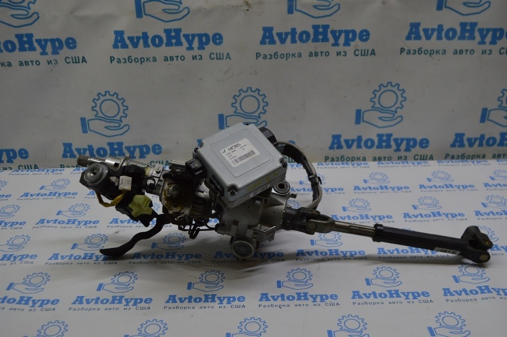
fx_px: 528
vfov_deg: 35.4
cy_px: 168
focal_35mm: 38
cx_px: 254
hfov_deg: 51.3
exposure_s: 1/125
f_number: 5.6
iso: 400
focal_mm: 25
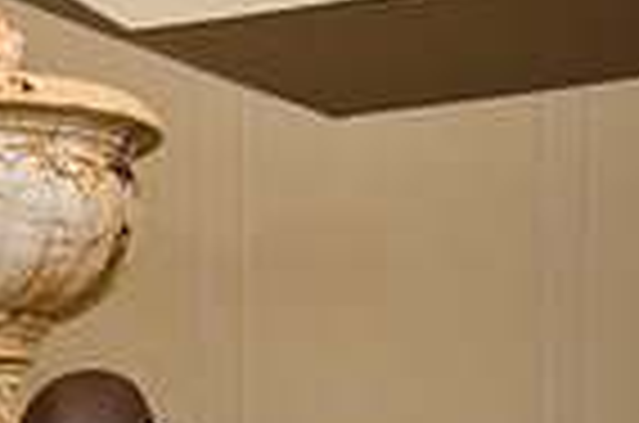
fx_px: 2533
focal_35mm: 143
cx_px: -324
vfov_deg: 9.2
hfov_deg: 13.5
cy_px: 706
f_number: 3.2
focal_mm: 35
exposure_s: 1/125
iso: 1600
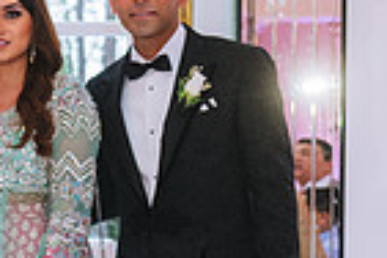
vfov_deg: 9.5
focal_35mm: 144
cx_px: -66
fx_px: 1548
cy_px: 262
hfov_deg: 13.9
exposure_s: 1/200
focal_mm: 35
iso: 800
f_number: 2.8
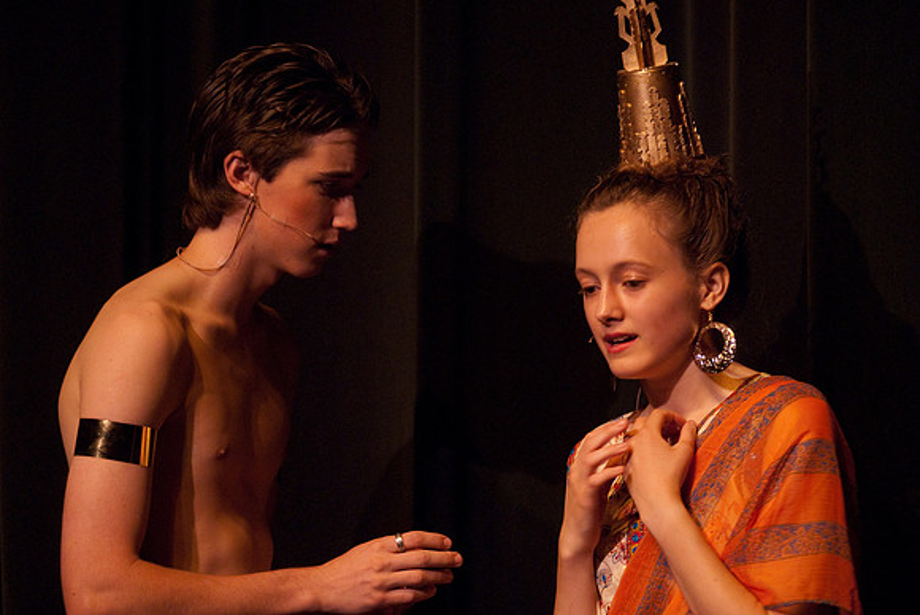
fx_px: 5564
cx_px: 460
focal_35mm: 218
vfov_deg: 6.3
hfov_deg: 9.5
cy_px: 308
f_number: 2.8
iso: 1000
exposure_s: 1/60
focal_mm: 145
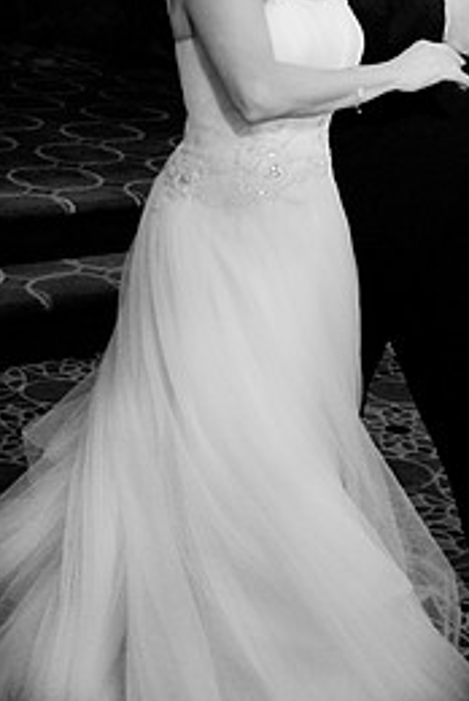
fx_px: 1618
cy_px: 186
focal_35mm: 83
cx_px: 271
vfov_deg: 24.2
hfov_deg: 16.5
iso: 800
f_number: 4.2
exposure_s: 1/80
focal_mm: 32
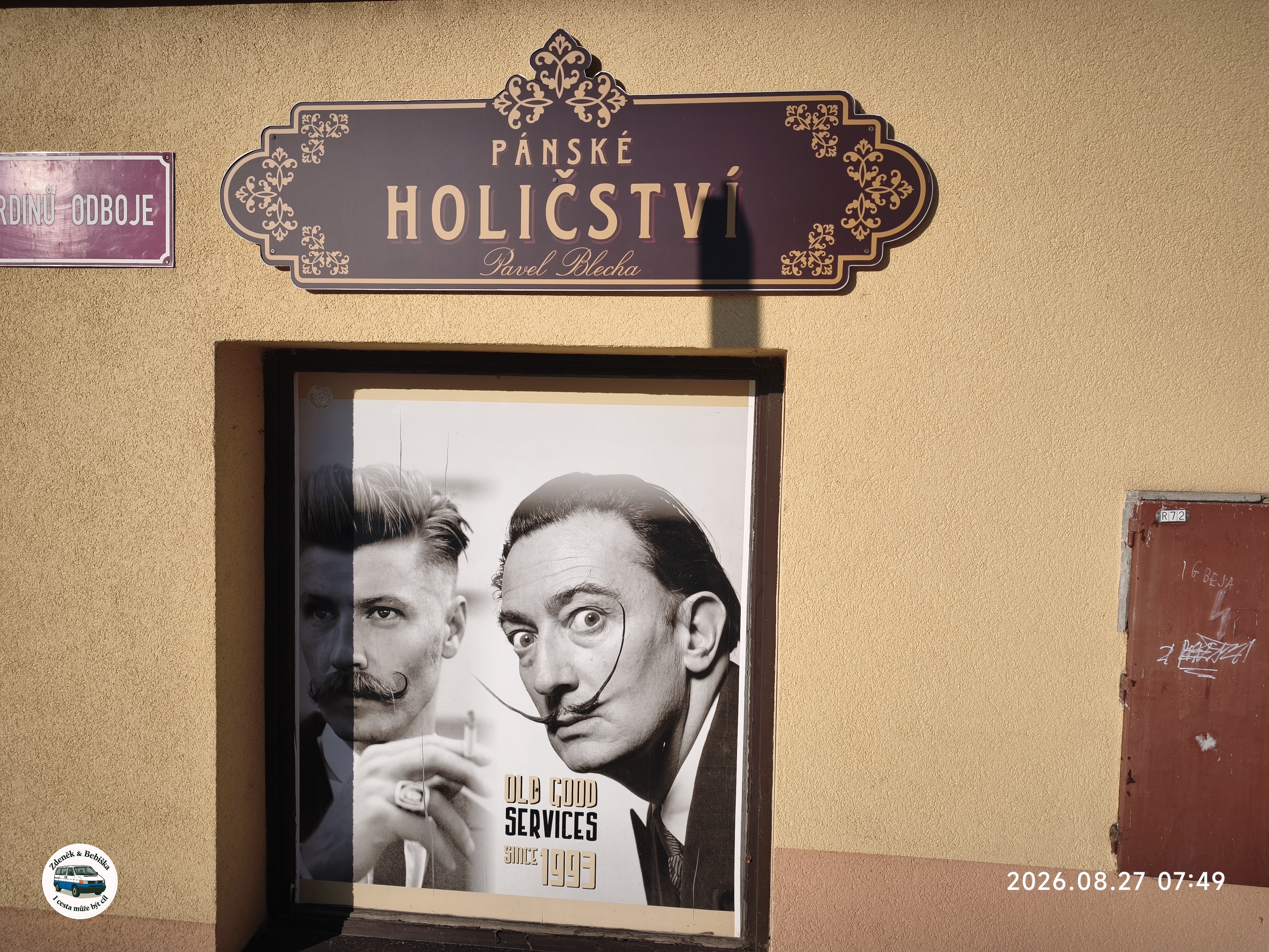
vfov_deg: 58.9
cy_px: 476
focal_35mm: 23
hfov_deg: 73.9
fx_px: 843
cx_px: 634
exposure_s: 1/3044
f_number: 1.62
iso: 50
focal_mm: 6.45
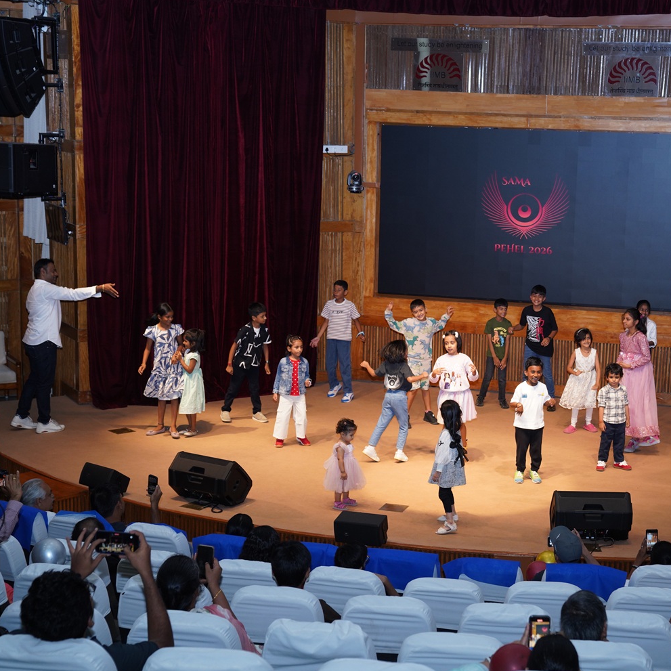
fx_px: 1382
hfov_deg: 27.1
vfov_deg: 27.3
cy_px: 335
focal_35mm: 63
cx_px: 451
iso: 800
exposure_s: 1/160
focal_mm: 49
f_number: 4
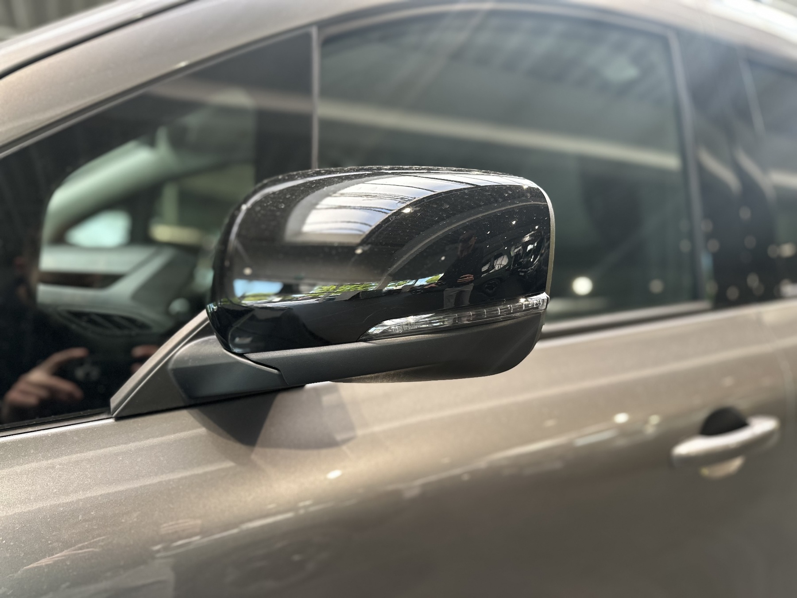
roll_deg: -1.0
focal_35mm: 24
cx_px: 398
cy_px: 299
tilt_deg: -3.8
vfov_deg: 56.8
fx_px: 553
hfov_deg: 71.6
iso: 200
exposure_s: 1/121
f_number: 1.78
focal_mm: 6.86
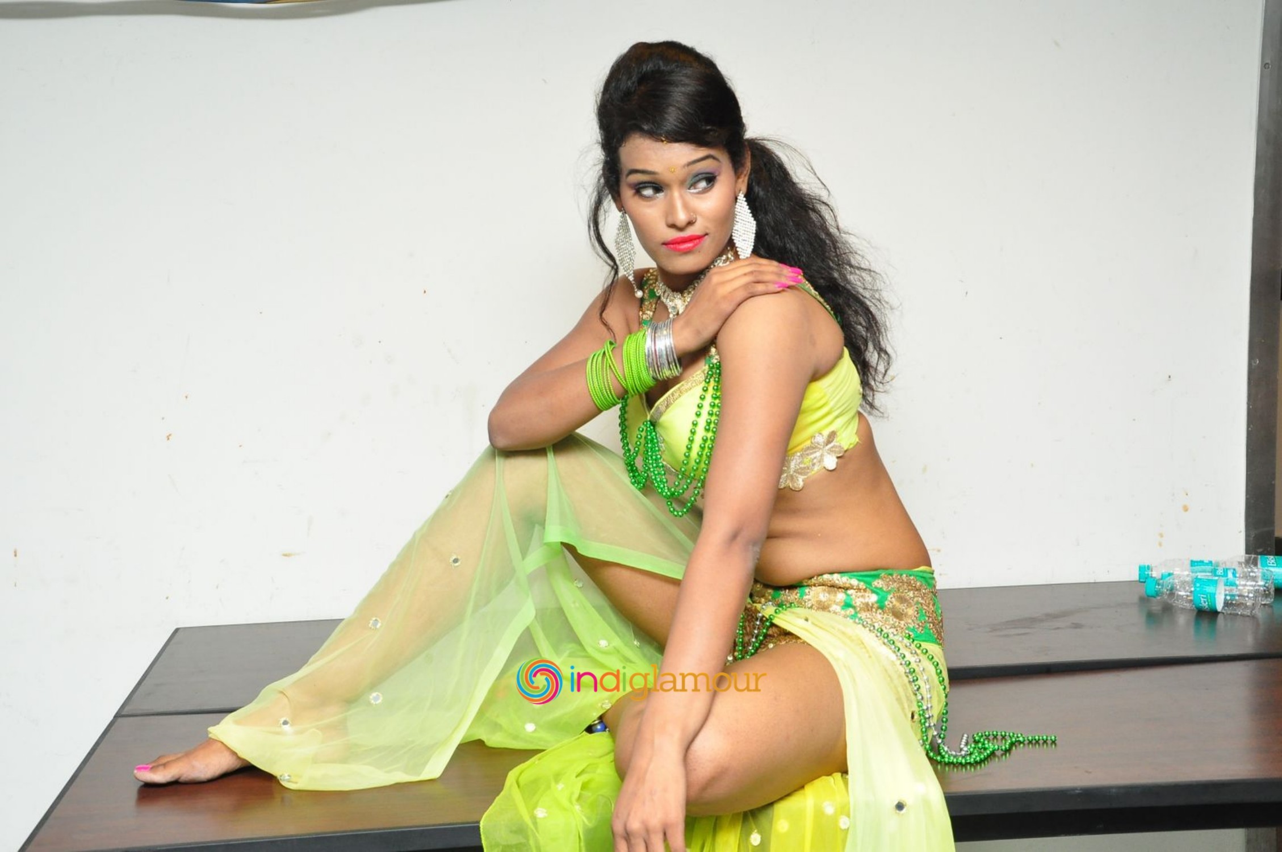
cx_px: 641
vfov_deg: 29.8
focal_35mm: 45
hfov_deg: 43.6
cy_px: 426
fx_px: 1601
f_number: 8
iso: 1600
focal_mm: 30
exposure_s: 1/125
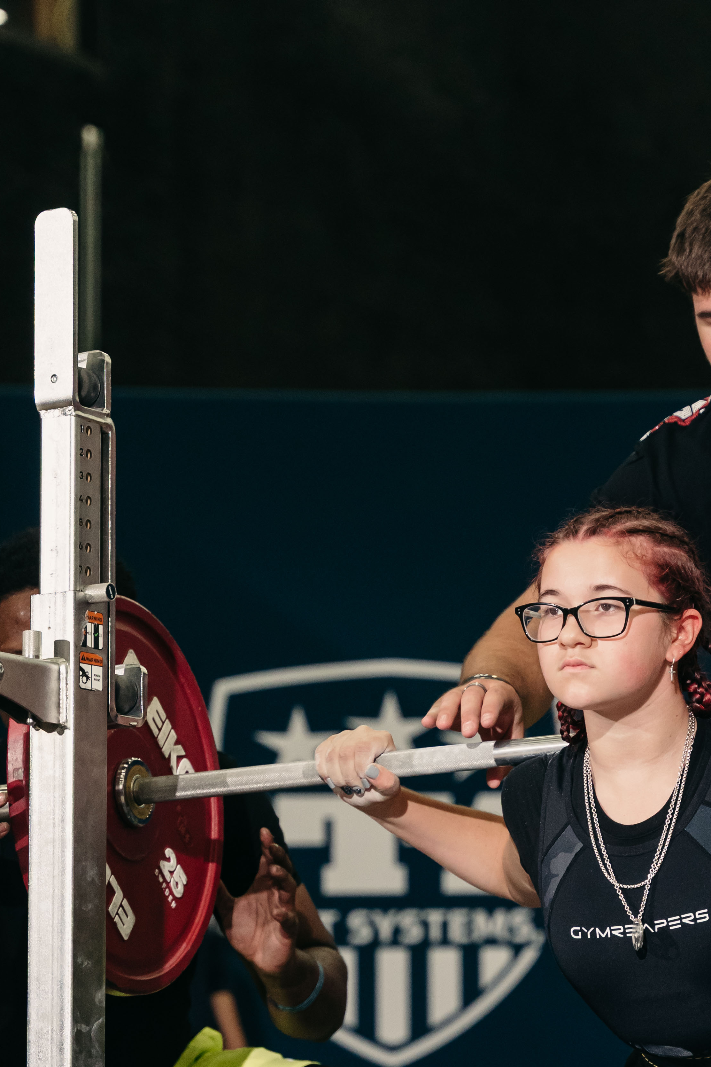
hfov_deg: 9.3
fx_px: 4354
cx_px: 701
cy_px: 671
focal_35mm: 147
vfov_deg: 13.9
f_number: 2.8
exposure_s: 1/500
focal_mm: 70
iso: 2000
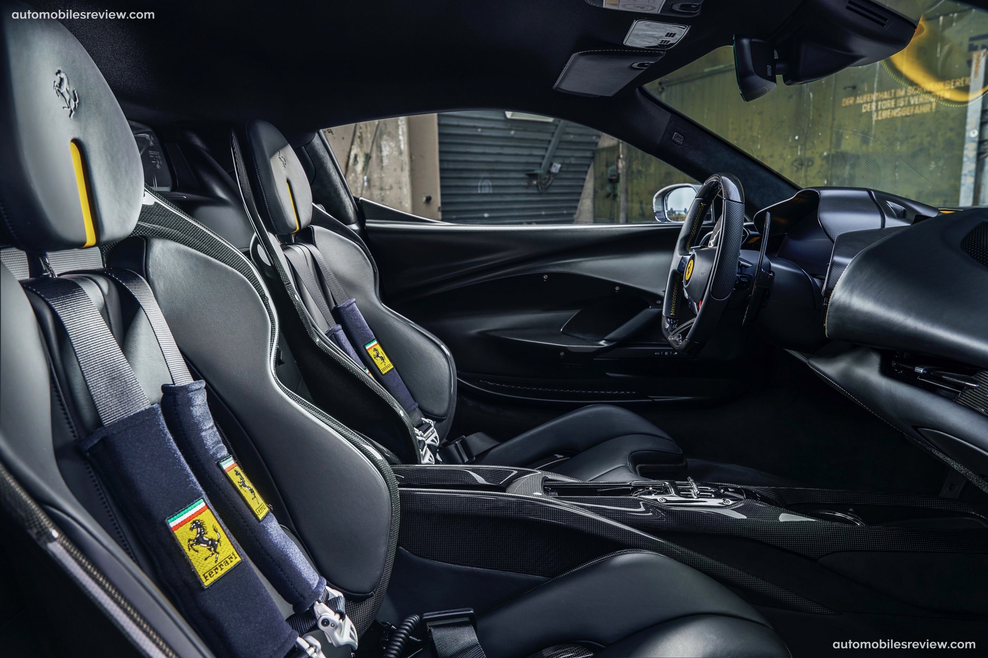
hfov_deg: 73.7
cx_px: 494
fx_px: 659
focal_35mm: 24
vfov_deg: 53.1
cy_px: 329
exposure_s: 1/20
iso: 160
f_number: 6.3
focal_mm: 24
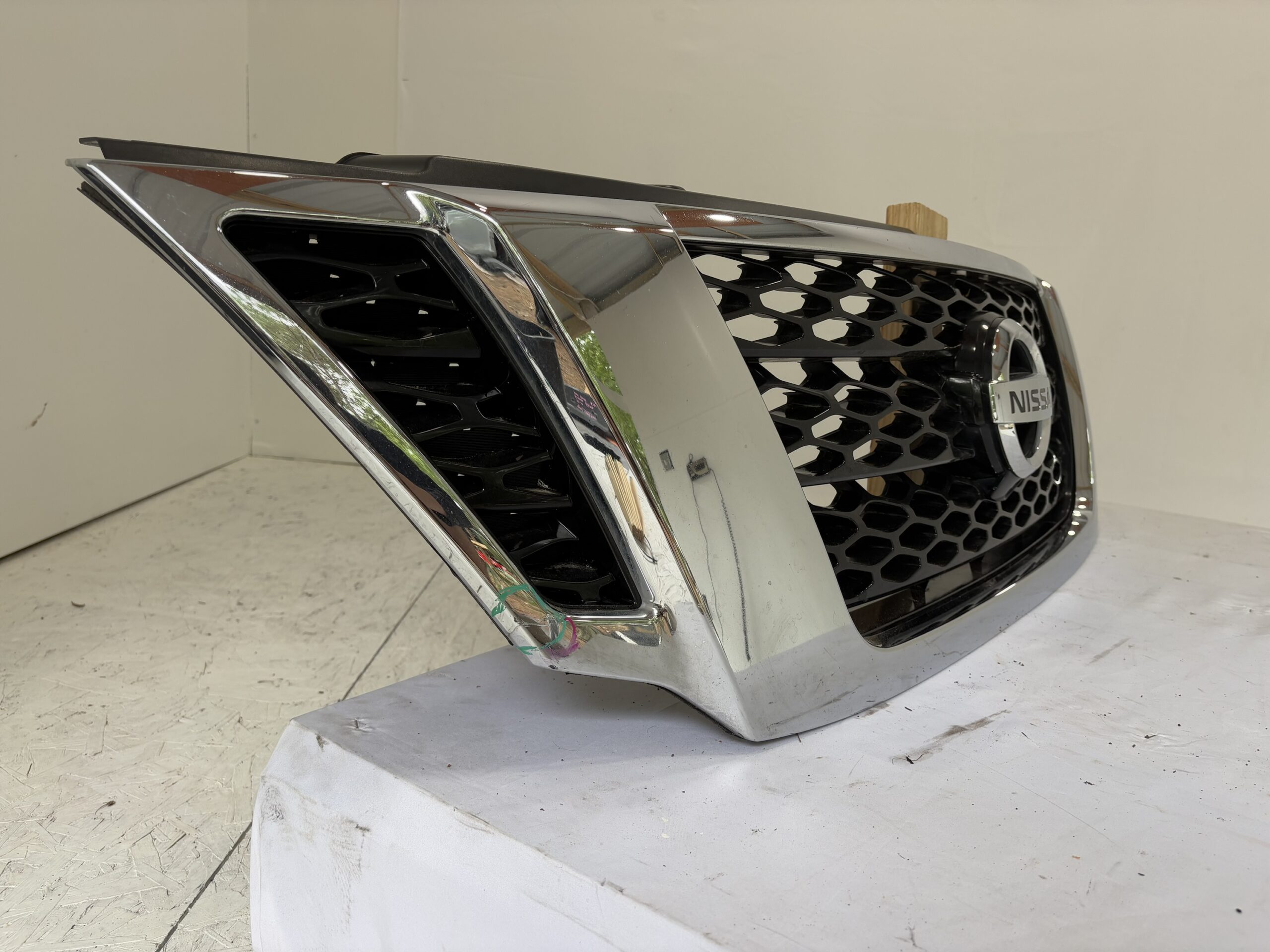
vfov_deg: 53.1
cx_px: 635
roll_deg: -3.1
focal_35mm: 26
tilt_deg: -11.8
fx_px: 954
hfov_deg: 67.3
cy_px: 476
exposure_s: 1/122
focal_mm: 5.96
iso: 40
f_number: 1.6
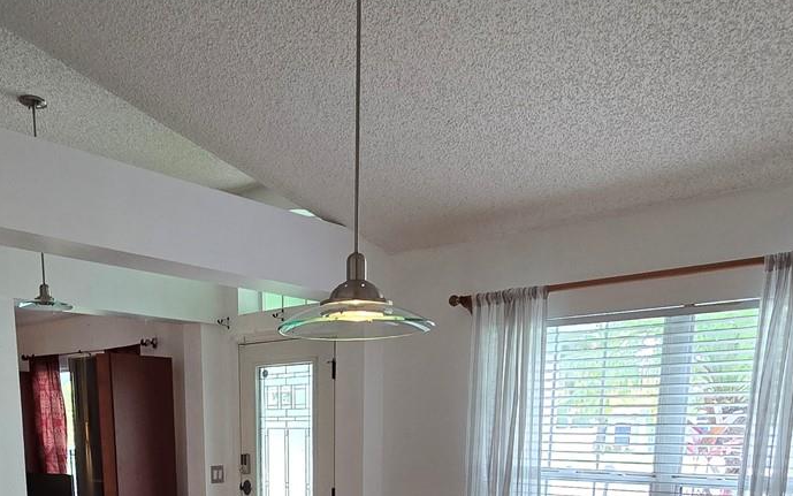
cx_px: 329
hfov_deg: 59.3
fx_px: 692
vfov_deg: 33.5
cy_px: 565
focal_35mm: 32
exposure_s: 1/60
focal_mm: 2.2
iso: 200
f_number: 2.2
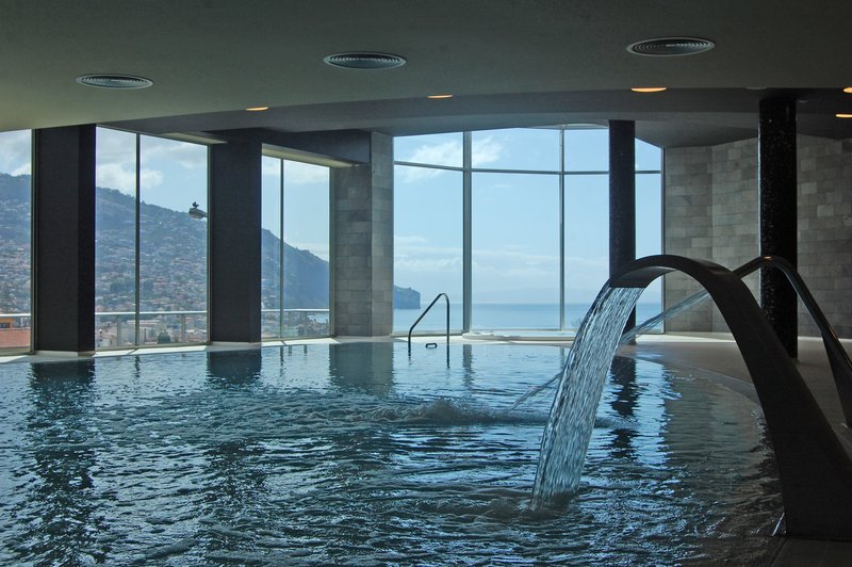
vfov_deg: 28.0
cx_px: 426
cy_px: 284
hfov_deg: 41.1
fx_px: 1135
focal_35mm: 48
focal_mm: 32
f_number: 10
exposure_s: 1/400
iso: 200
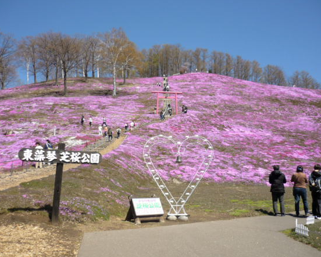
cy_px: 129
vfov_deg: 42.2
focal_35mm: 35
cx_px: 166
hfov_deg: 51.5
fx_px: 333
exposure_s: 1/160
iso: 100
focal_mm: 5.5
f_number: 8
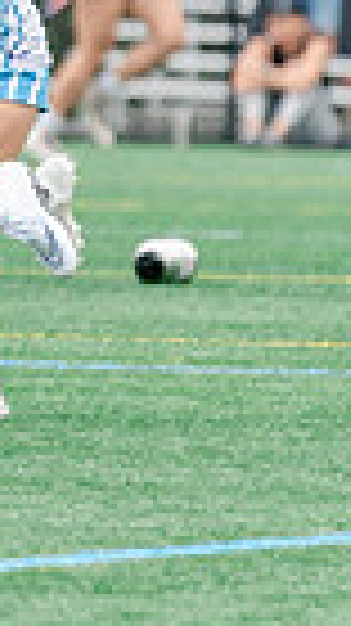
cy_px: -8
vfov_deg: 1.3
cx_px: -727
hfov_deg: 0.7
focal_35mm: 1645
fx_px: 27268
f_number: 3.2
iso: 250
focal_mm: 200
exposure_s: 1/640
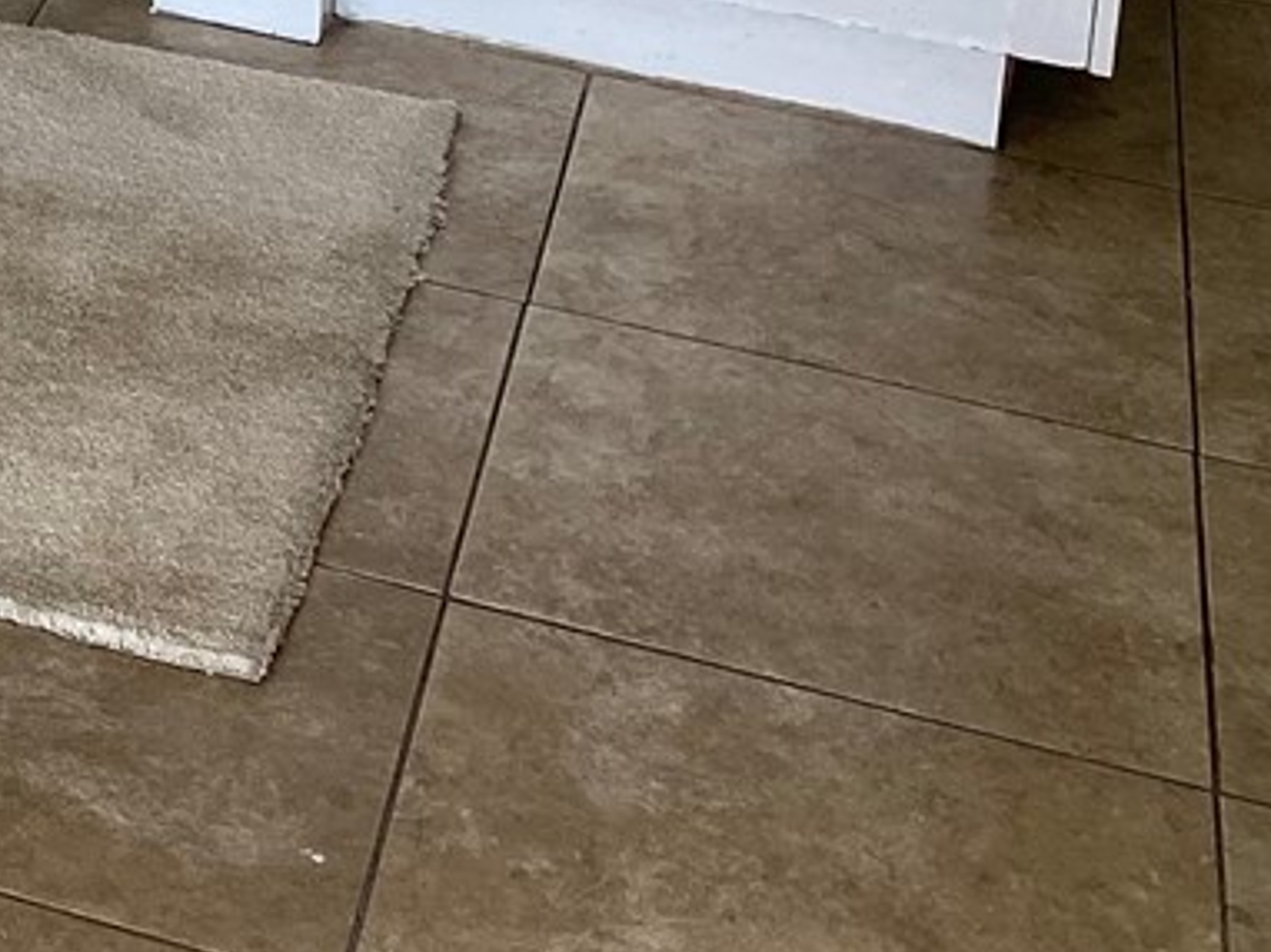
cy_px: -899
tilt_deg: -11.0
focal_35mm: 109
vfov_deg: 12.2
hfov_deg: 15.7
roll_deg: -1.4
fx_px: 4000
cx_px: -932
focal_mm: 4.25
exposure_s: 1/120
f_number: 1.8
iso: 100
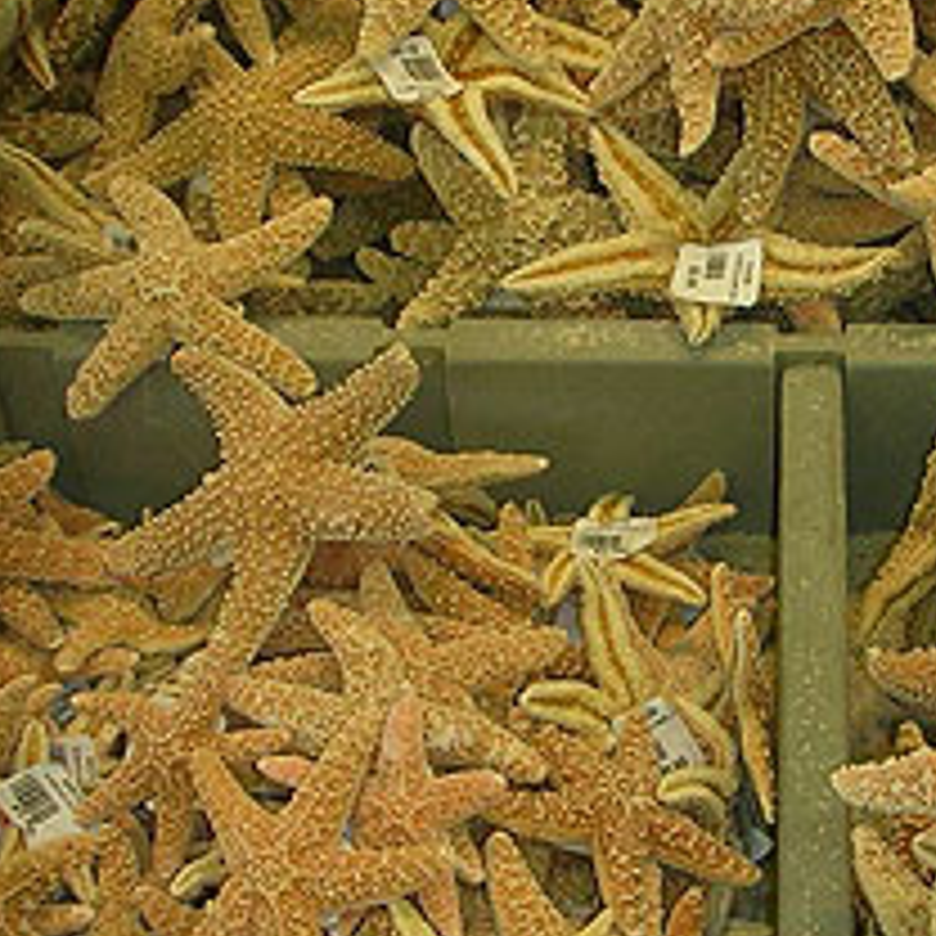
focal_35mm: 84
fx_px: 2570
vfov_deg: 20.6
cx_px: 796
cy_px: 594
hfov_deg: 20.3
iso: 50
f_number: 2.8
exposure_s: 1/30
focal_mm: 5.8
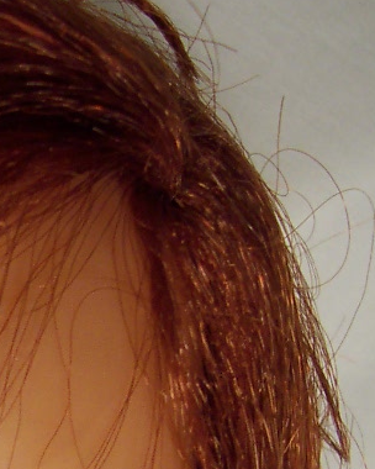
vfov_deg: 16.2
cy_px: 549
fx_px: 1582
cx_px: -95
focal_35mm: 114
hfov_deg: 13.1
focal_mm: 5.6
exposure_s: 1/180
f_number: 2.8
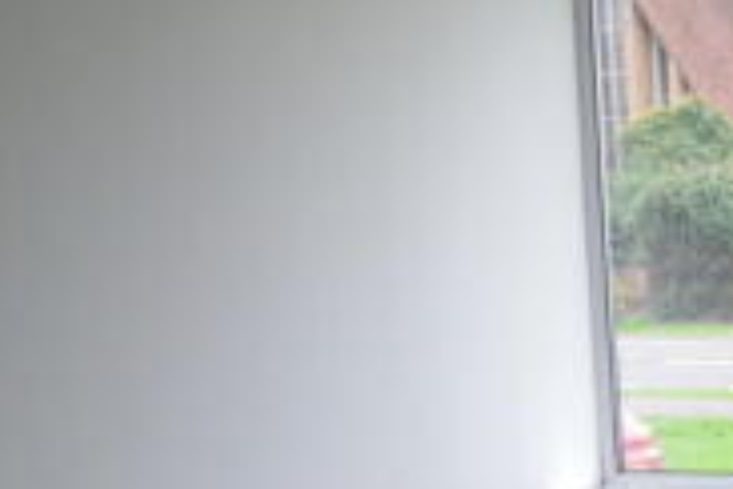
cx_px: 1274
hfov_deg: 15.8
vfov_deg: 11.7
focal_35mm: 113
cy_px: 701
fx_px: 2296
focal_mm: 21
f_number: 7.1
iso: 400
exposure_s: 1/40
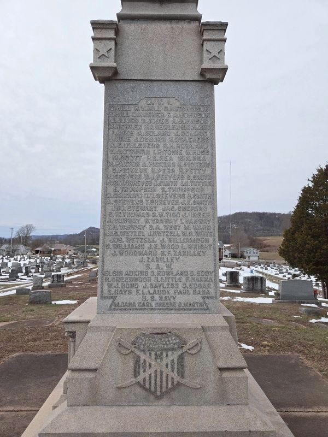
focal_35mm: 23
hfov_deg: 58.9
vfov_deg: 73.9
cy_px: 218
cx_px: 164
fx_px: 291
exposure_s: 1/909
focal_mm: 5.4
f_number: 1.8
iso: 25
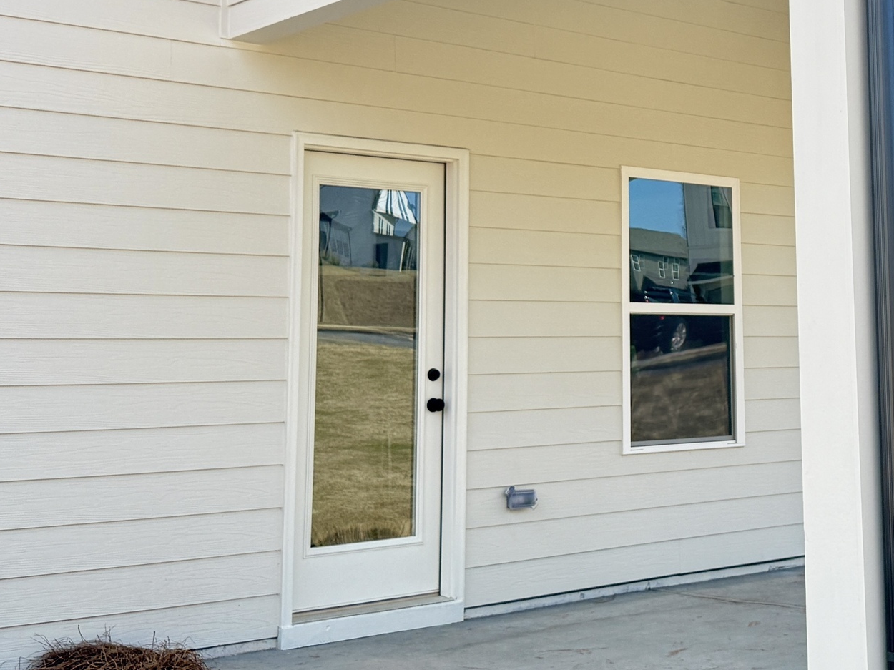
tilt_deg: +8.5
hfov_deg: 31.6
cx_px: 748
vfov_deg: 24.4
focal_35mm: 59
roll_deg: +1.3
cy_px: 141
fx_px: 1523
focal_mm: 6.76
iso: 100
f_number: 1.78
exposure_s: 1/1553
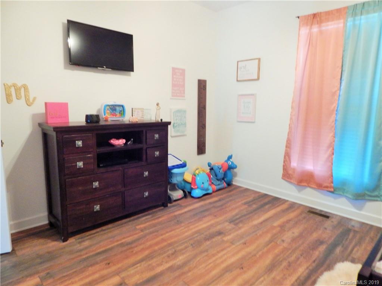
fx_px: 243
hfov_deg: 76.4
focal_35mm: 22
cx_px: 191
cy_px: 143
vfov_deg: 61.1
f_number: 3
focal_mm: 4
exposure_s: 1/8
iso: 450
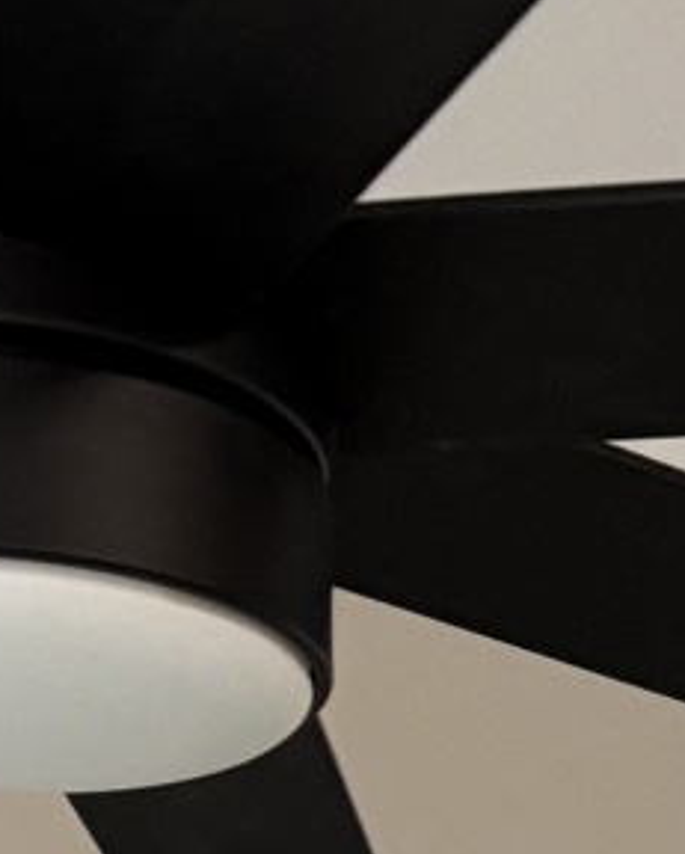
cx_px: 821
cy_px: 1922
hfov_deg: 10.6
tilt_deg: +0.9
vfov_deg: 11.5
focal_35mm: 143
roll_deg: -0.3
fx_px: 3618
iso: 320
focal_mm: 6.76
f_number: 1.78
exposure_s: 1/60
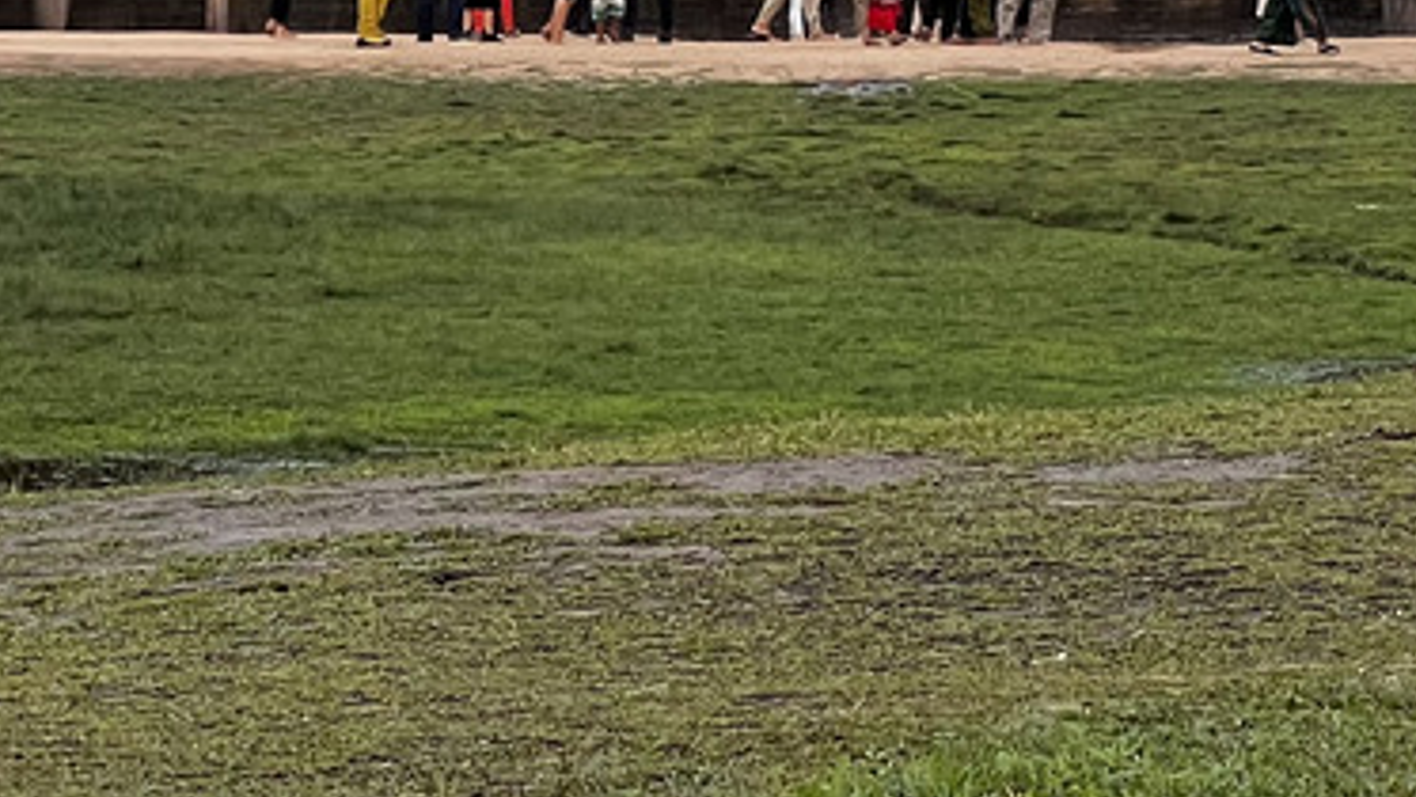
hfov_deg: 8.0
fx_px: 10140
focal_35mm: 270
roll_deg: +0.5
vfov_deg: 4.4
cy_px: -896
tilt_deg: +3.5
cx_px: 623
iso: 32
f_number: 2.8
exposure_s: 1/99
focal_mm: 9
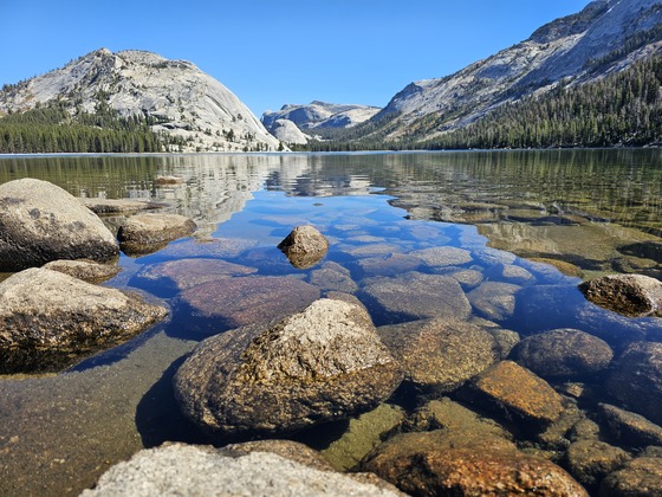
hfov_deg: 73.9
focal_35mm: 23
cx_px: 331
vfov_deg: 58.9
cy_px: 248
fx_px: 440
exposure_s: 1/477
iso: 10
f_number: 1.7
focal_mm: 6.3
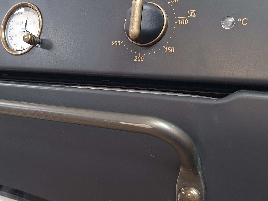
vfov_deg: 32.9
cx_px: 102
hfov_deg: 43.5
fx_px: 333
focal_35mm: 43
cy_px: 50
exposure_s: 1/50
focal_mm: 5.54
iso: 200
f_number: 1.8
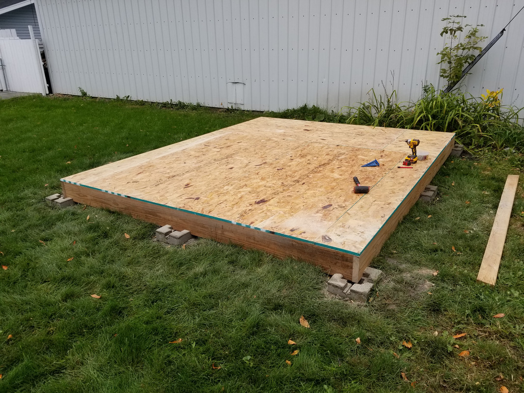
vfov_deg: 53.1
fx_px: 394
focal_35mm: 26
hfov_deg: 67.3
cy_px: 196
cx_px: 262
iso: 50
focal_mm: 4.25
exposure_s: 1/640
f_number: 1.7
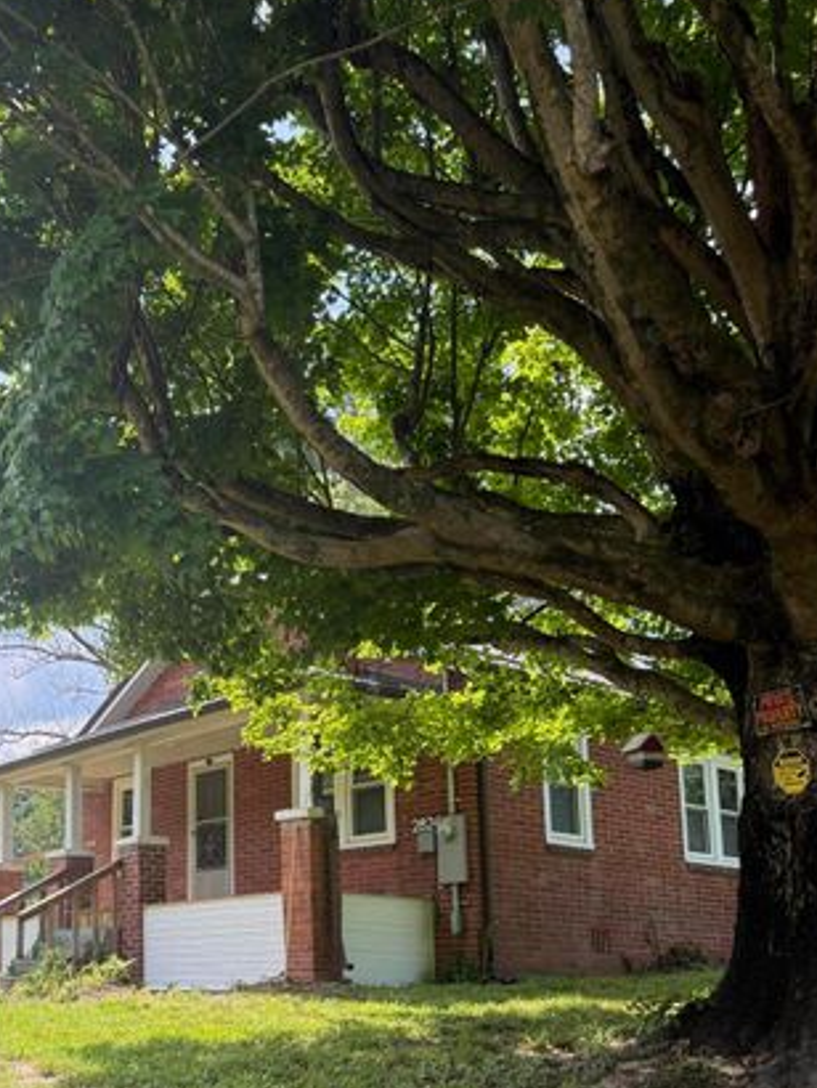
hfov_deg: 35.7
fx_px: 1226
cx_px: 164
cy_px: 760
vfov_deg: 46.8
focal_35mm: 39
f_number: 1.78
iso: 100
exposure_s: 1/1271
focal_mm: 6.76
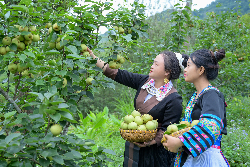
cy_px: 84
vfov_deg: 31.2
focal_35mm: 43
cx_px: 125
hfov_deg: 45.4
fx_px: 299
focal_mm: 43
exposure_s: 1/100
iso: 250
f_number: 4
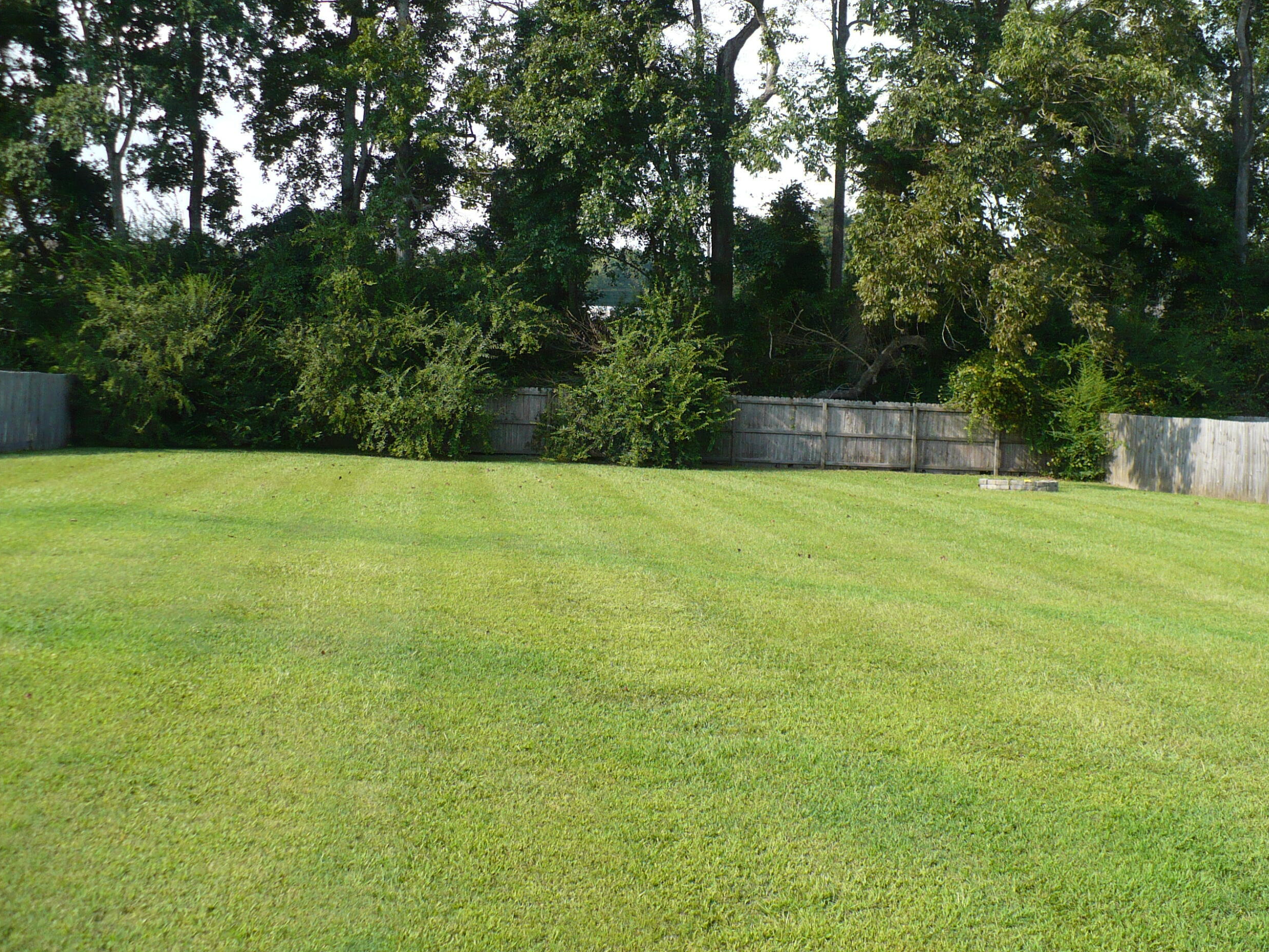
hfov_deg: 42.0
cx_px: 685
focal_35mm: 45
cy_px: 455
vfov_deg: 32.2
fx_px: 1650
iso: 100
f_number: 2.8
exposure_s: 1/500
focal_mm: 6.1
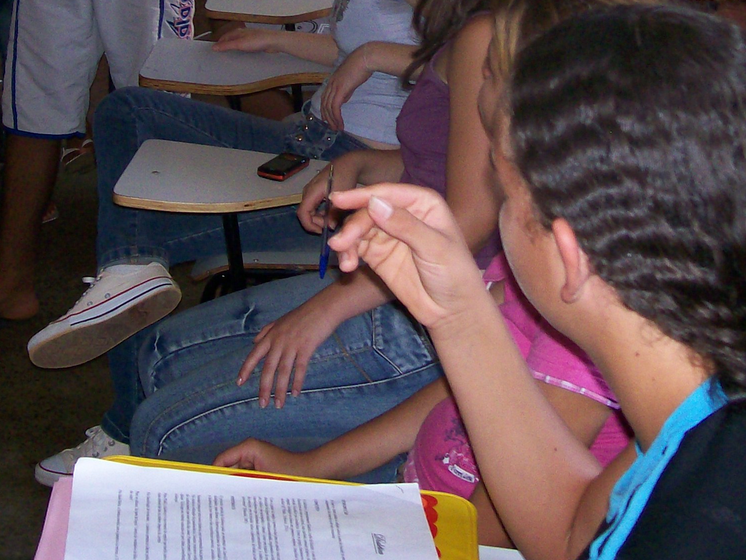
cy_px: 27
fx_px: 1595
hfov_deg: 26.3
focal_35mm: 74
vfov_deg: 19.4
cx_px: 379
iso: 140
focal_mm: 6
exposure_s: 1/64
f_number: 2.7
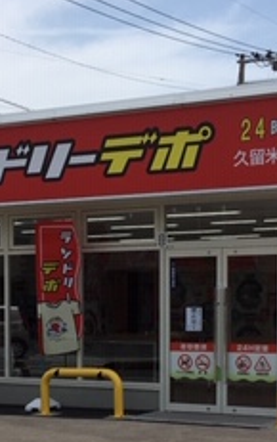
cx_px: 53
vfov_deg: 24.0
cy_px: 346
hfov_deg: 15.3
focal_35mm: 85
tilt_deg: -0.2
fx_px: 1024
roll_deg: +1.3
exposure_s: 1/2404
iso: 25
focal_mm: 4.15
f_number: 2.2
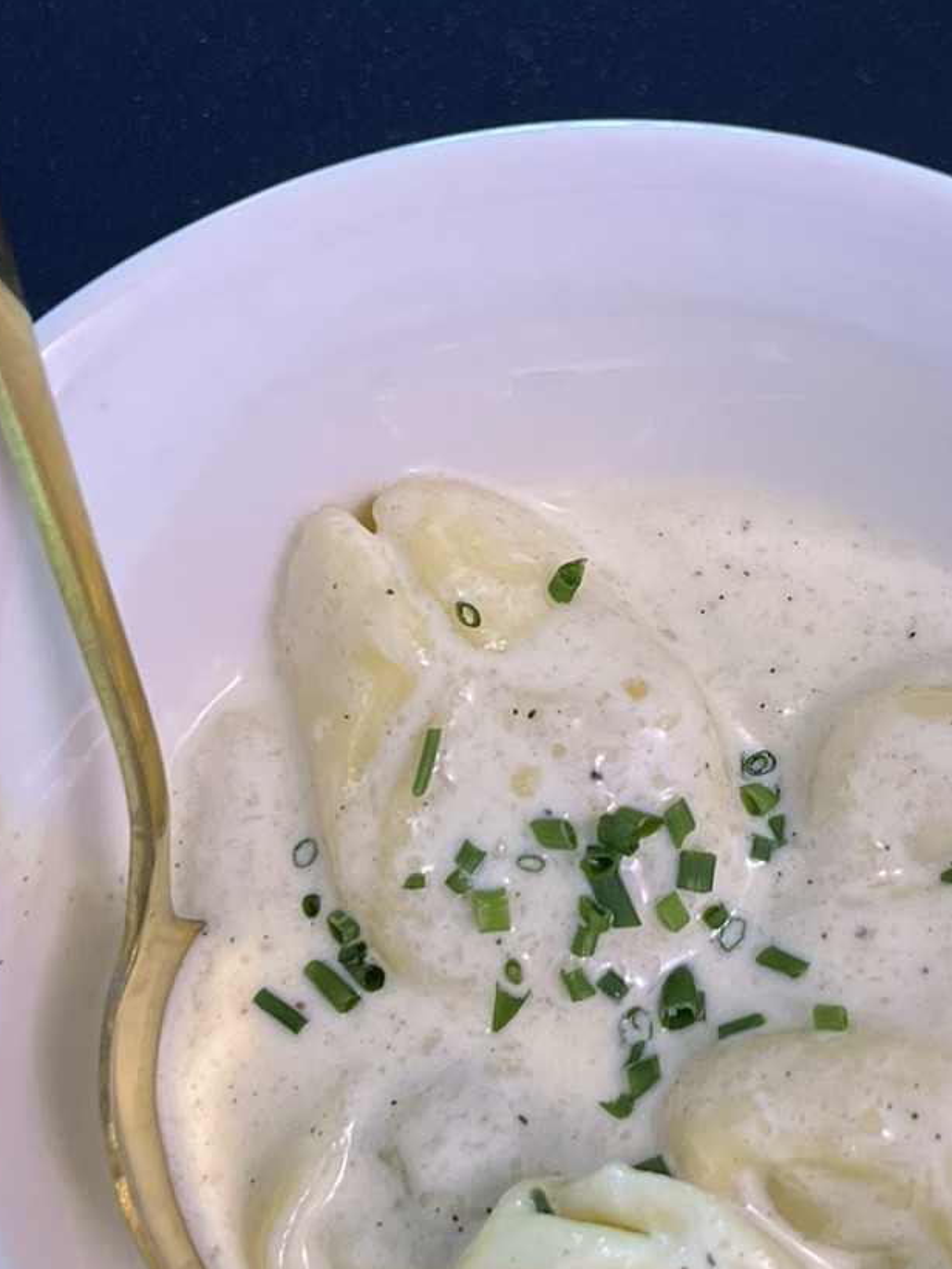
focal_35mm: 57
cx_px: 624
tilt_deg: -74.4
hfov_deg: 25.5
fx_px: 2090
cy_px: 743
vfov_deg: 33.7
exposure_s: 1/50
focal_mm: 5.1
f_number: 1.6
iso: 250
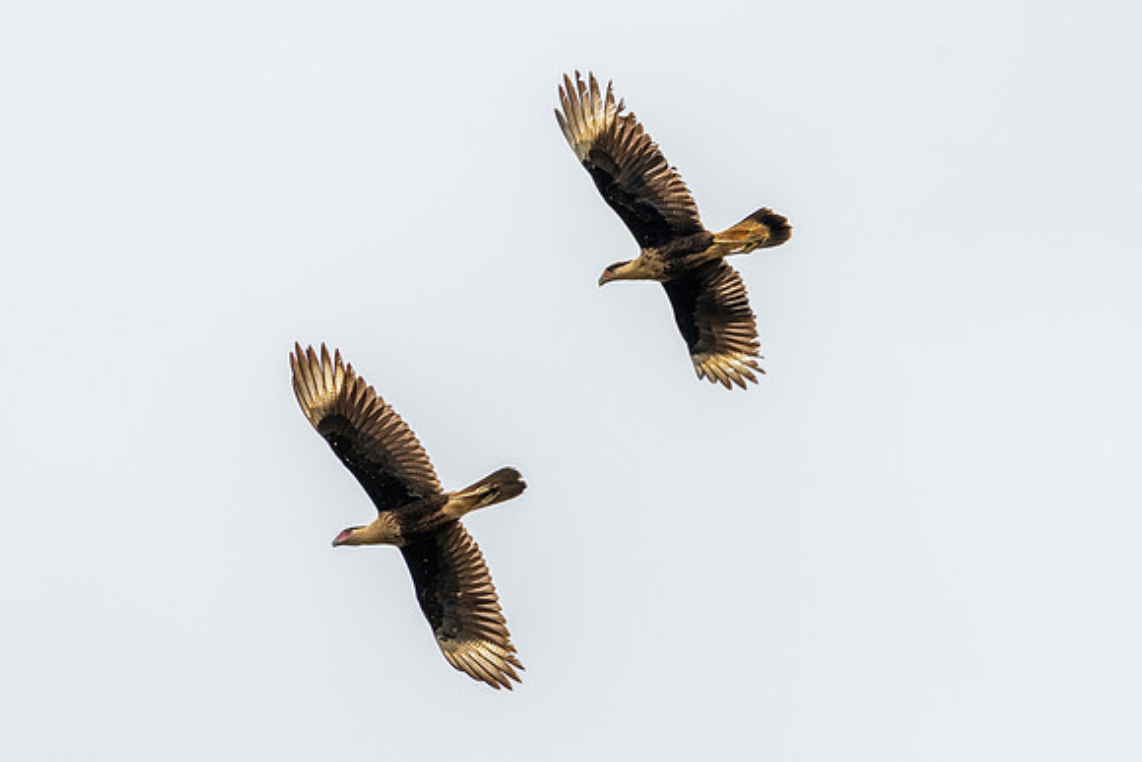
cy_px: 346
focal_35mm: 648
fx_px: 20554
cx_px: 820
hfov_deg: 3.2
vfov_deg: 2.1
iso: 72
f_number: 7.1
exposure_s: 1/1000
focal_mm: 440
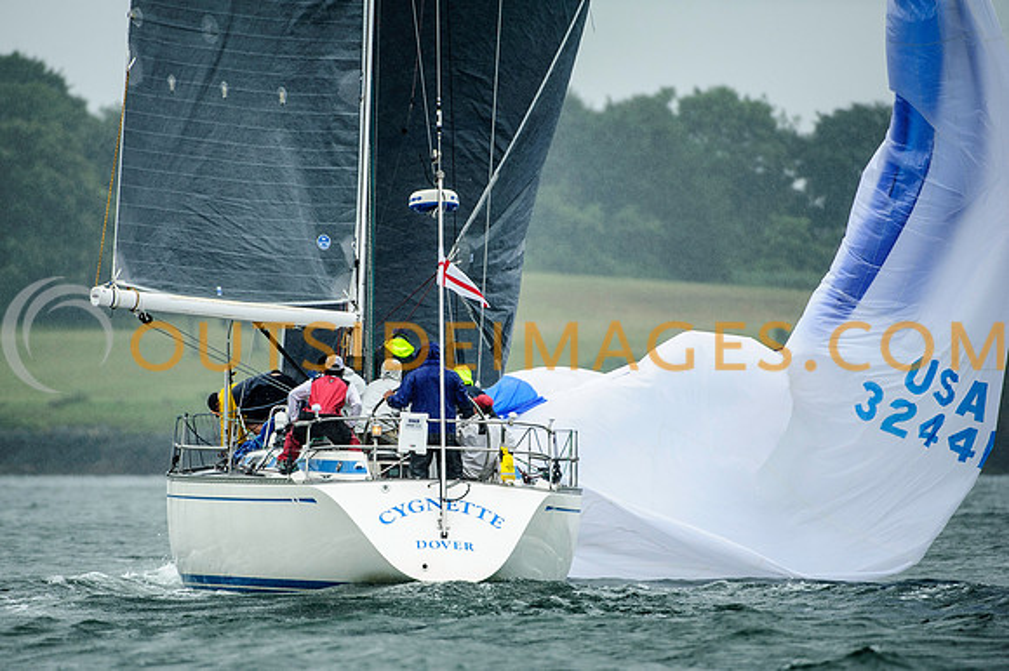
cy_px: 379
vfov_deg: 3.0
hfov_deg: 4.5
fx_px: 12824
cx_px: 434
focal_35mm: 458
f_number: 5
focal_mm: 400
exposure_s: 1/1000
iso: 640
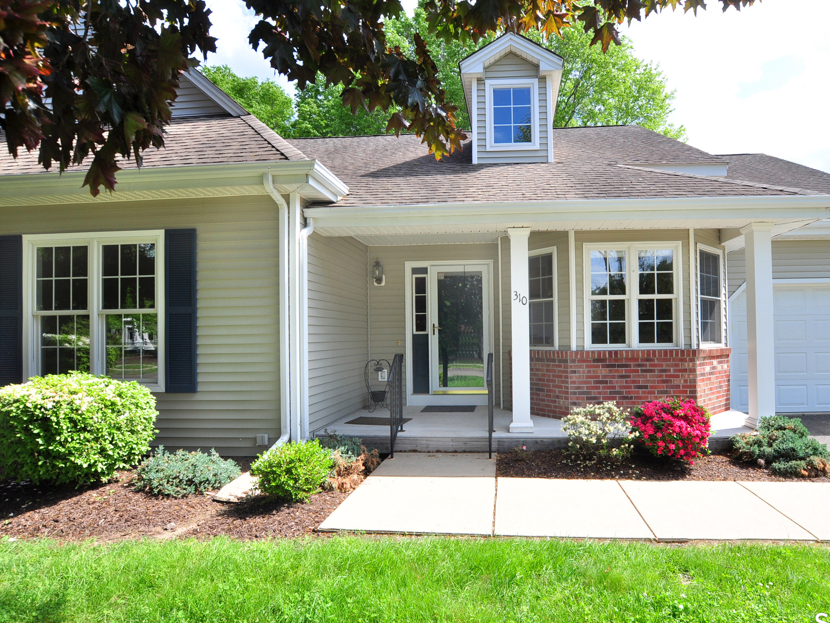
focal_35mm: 17
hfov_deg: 90.5
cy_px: 314
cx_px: 471
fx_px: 408
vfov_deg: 74.7
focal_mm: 10
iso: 250
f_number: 8
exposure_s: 1/200
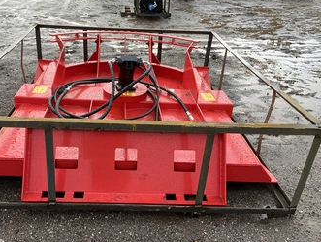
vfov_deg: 40.8
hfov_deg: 52.2
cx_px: 129
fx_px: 325
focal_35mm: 35
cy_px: 118
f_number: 1.8
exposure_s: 1/268
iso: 25
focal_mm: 3
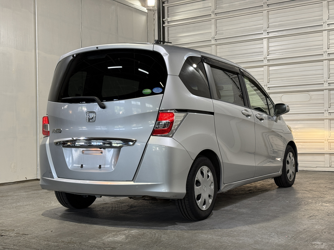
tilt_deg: +0.4
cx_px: 167
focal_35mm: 48
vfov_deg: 30.3
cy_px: 125
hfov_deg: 39.7
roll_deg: +0.1
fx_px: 463
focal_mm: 6.76
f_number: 1.78
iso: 80
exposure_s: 1/60
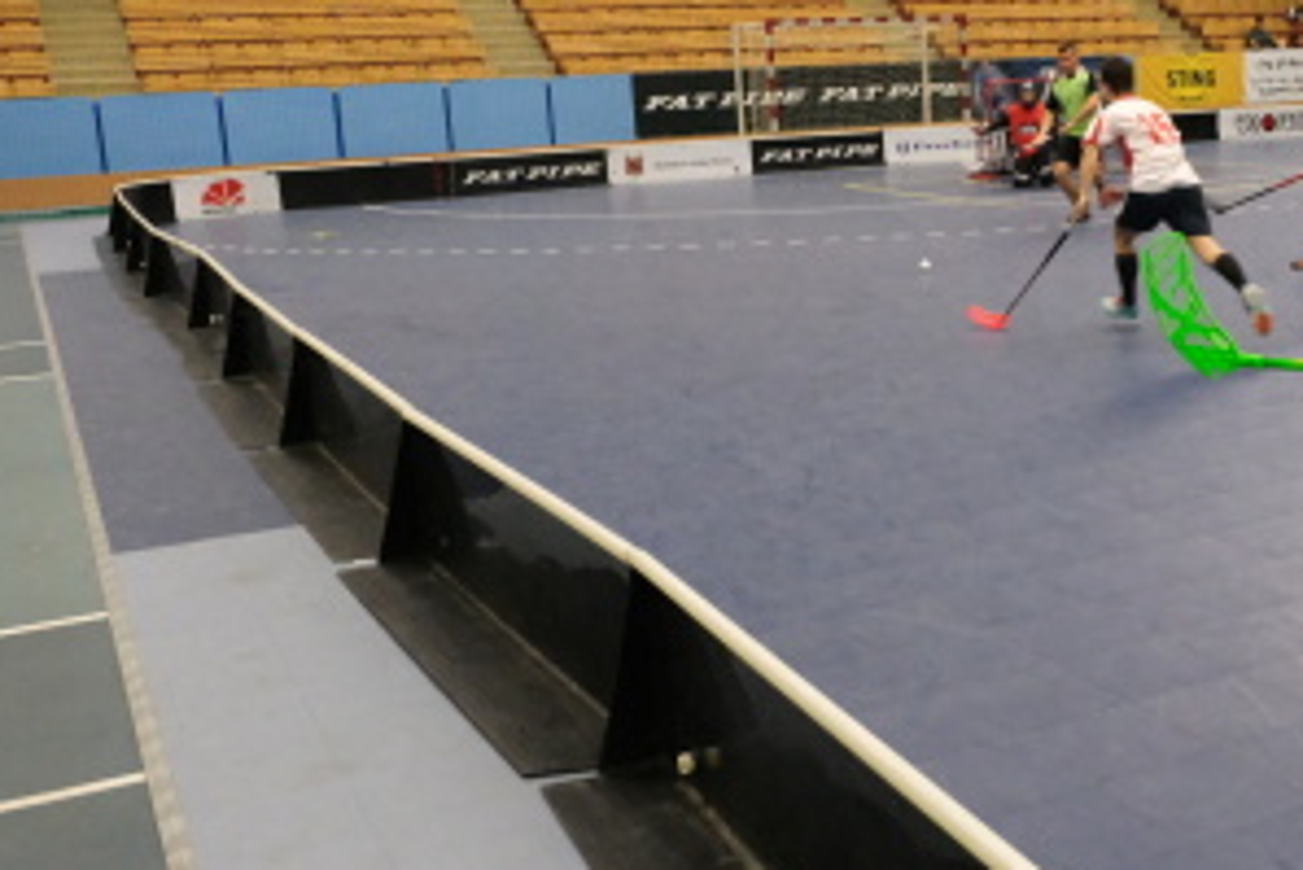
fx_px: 1702
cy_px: 396
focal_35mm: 47
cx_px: 993
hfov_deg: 40.6
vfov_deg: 28.7
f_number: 9
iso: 12800
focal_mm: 18.5
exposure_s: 1/125
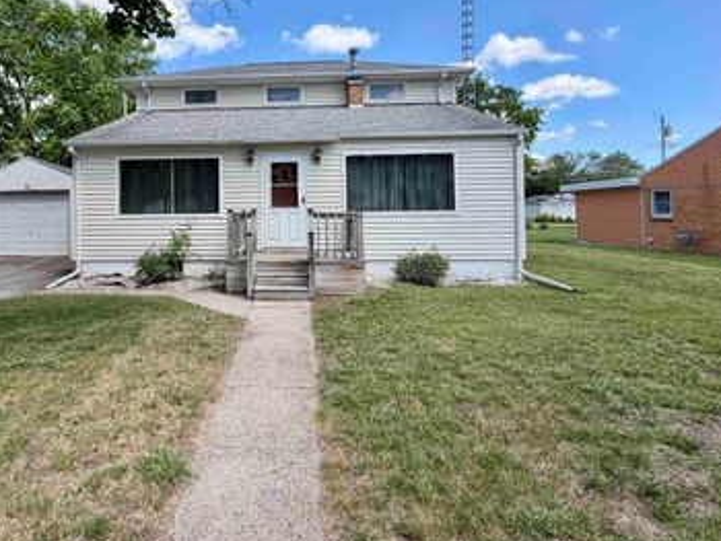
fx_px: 417
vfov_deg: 64.9
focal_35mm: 20
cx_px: 278
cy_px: 196
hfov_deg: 80.4
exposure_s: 1/770
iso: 40
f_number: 2.2
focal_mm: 2.22
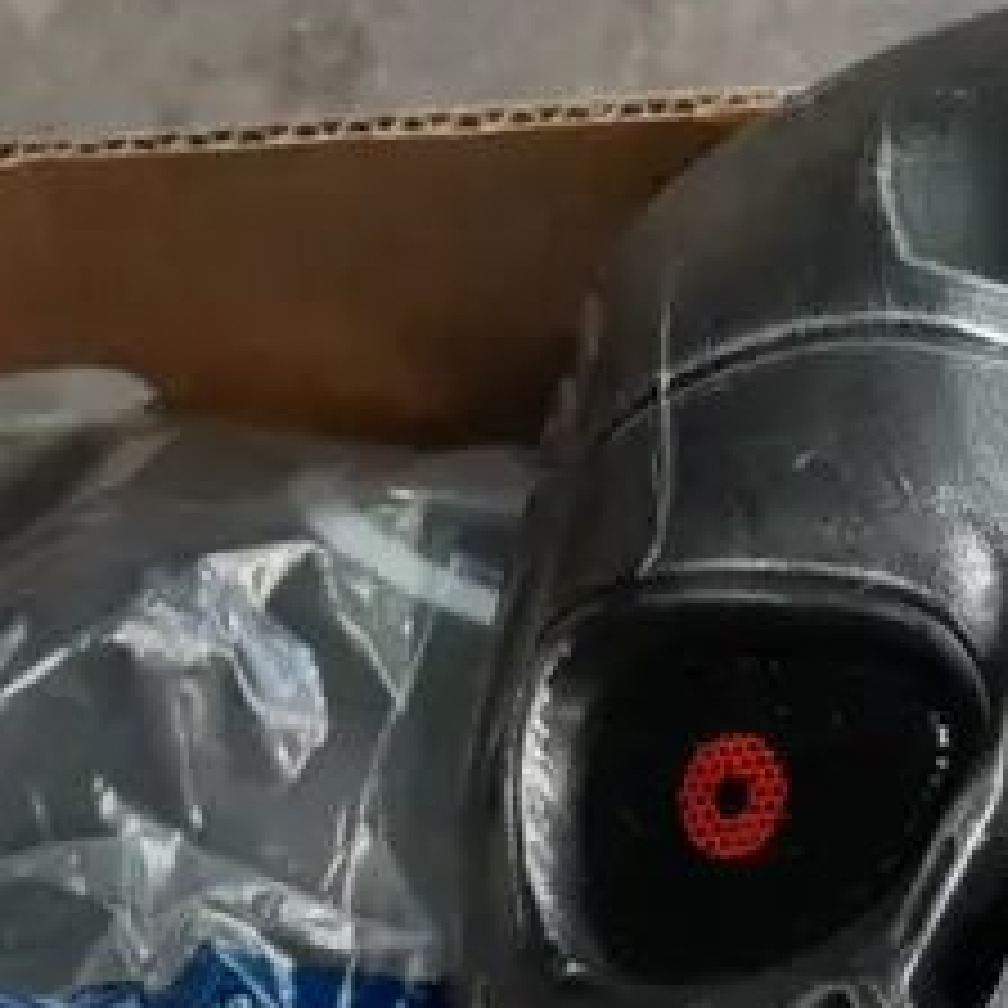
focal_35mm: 186
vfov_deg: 9.2
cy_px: 1526
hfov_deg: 9.4
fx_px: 6128
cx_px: 864
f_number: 4.3
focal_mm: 23
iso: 2500
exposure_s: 1/60
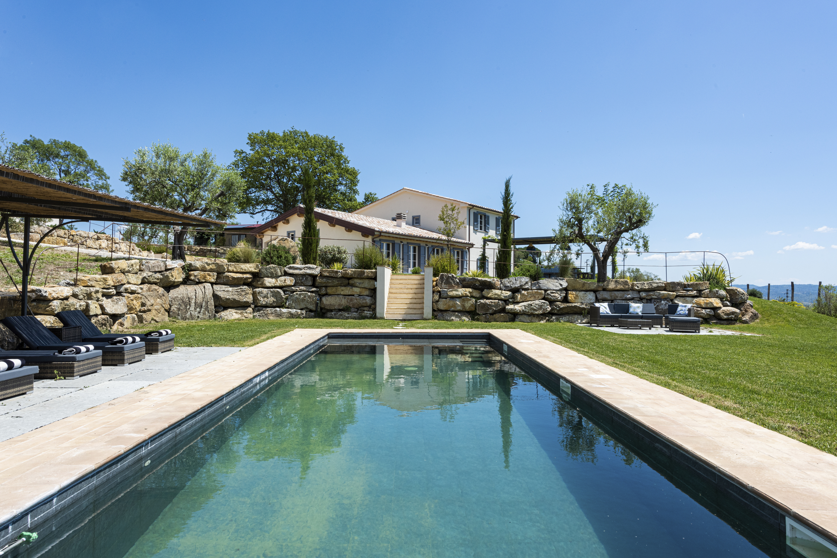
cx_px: 418
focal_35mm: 24
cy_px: 279
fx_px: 558
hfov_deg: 73.7
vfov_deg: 53.1
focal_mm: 24
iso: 400
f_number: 16
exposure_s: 1/320
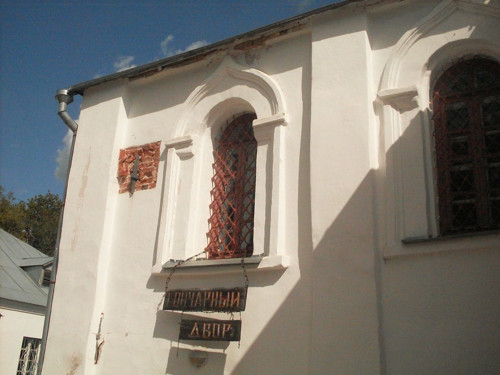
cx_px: 250
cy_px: 188
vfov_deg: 37.7
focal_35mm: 38
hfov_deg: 49.0
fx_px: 549
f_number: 8.4
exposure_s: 1/2000
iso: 400
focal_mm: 6.3
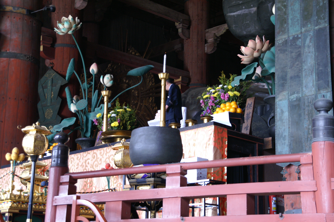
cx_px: 167
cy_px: 111
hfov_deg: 27.0
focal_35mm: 75
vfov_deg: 18.1
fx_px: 695
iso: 400
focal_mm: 50
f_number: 5
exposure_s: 1/25
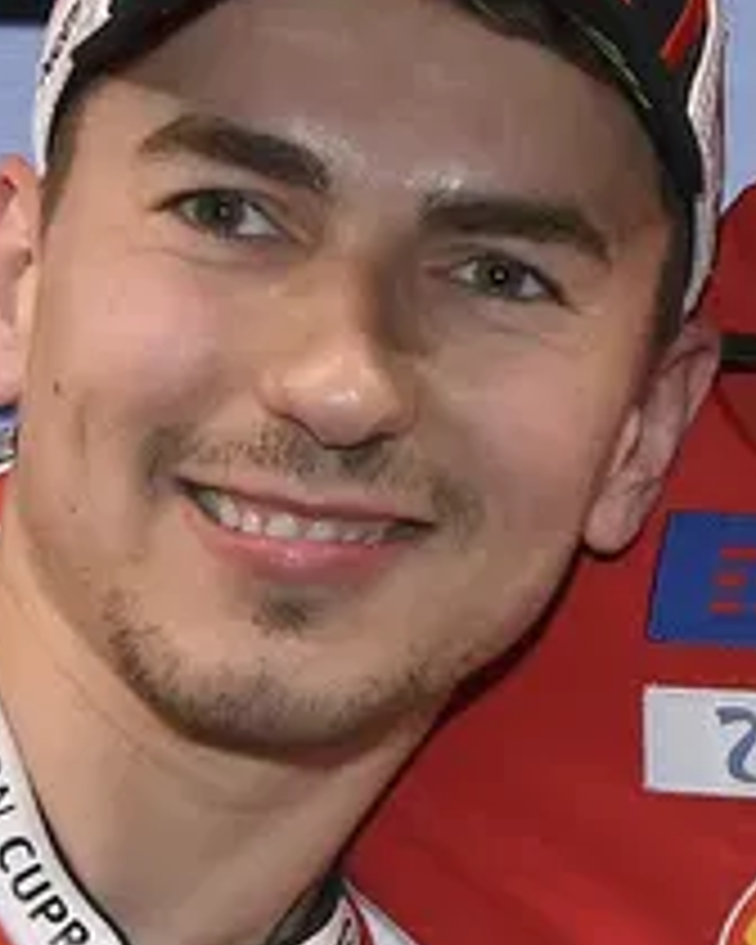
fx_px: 7188
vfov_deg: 7.5
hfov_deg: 5.9
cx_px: 1224
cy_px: 945
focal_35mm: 257
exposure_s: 1/160
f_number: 7.1
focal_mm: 32
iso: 320
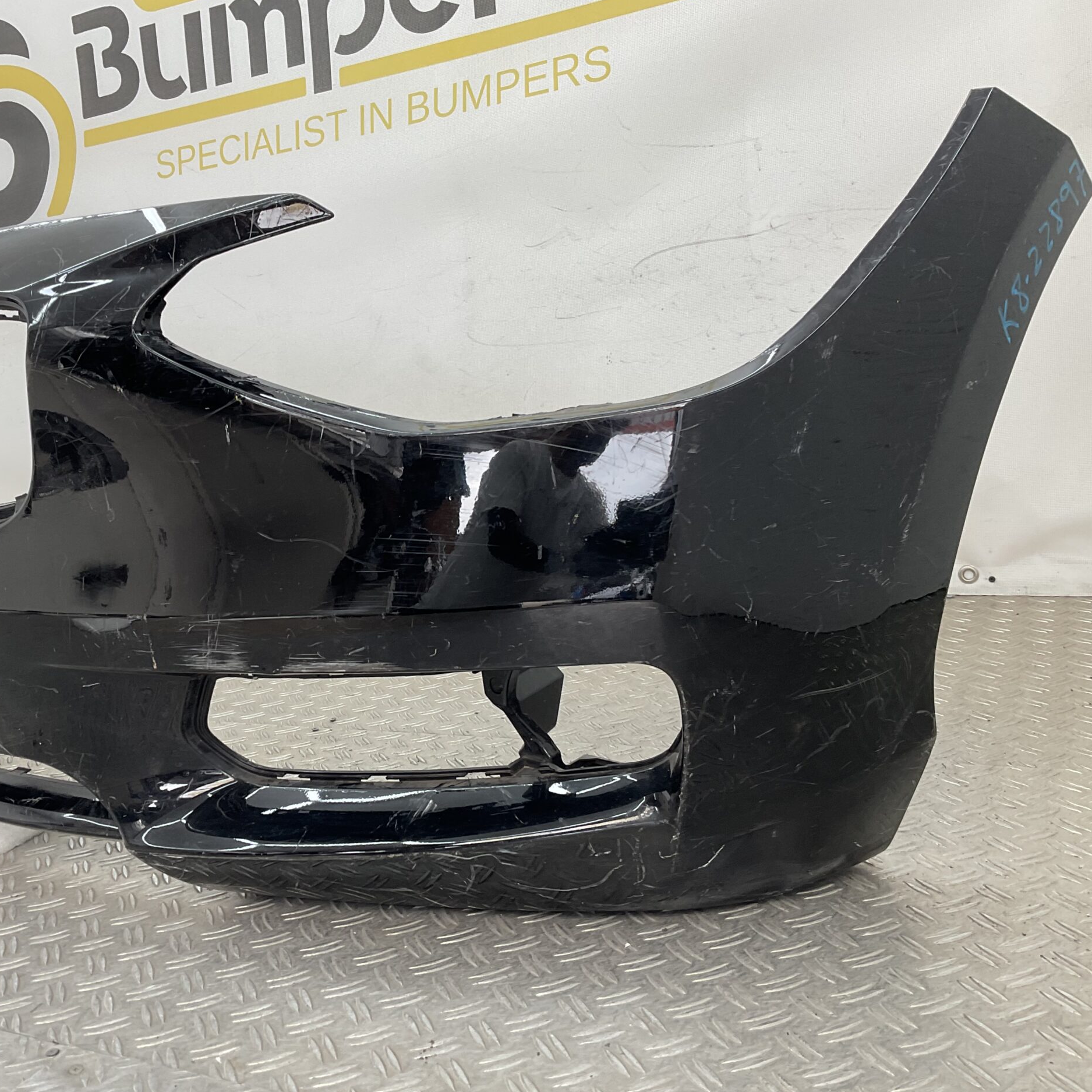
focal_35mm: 35
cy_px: 554
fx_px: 1249
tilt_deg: -10.3
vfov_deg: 47.2
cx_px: 393
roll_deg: +5.4
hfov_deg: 46.7
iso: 25
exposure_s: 1/120
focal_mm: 3
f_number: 1.8
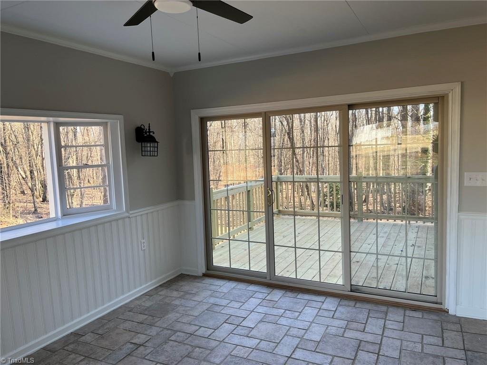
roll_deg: +2.3
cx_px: 244
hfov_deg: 67.3
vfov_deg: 53.1
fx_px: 366
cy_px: 182
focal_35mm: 26
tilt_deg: -5.0
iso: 32
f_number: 1.6
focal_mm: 5.1
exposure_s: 1/150
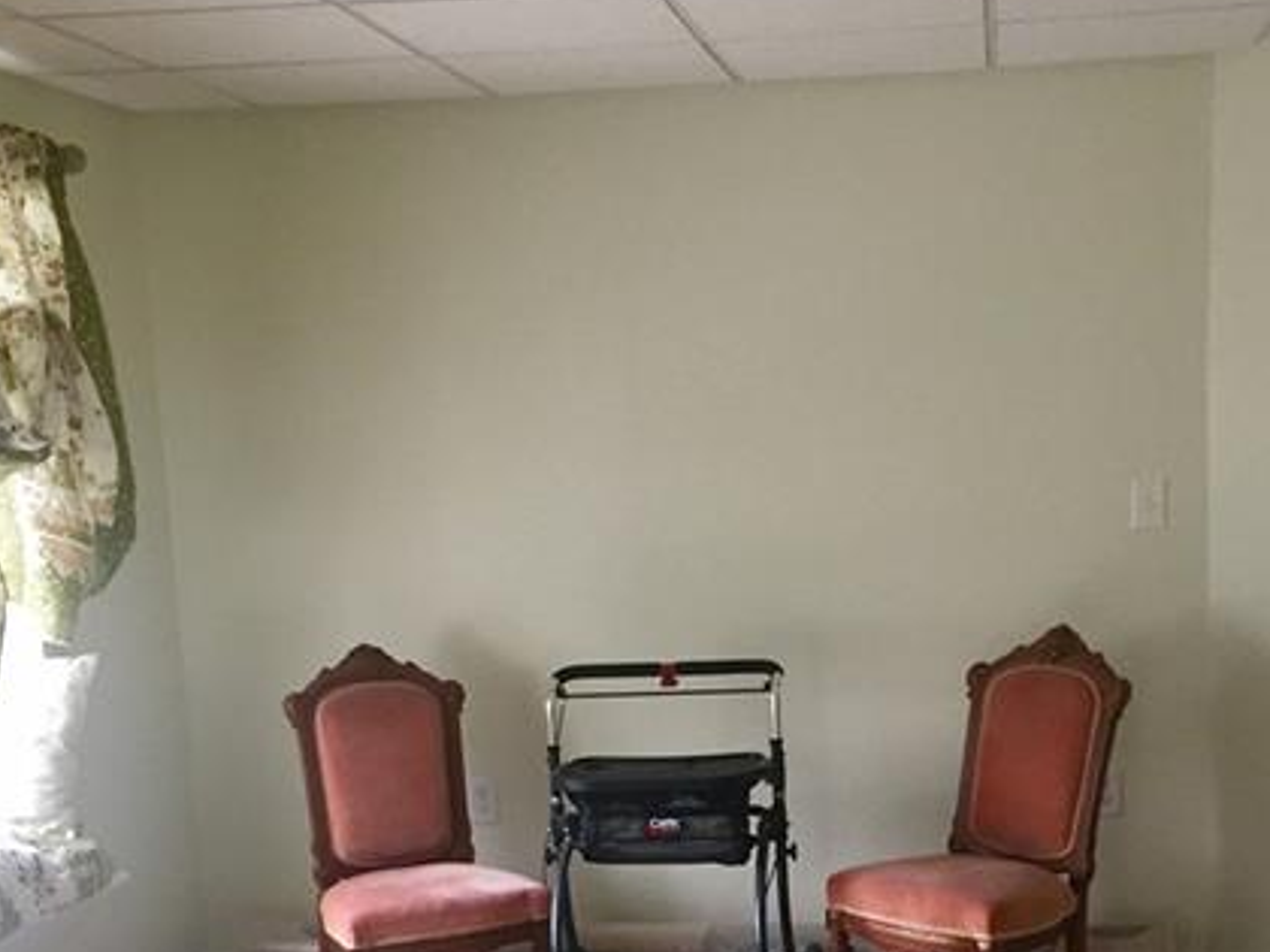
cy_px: 777
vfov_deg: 26.9
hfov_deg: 36.1
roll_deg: +3.3
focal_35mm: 53
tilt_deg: -9.8
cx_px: 741
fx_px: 1944
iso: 40
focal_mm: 4.15
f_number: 2.2
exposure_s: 1/30
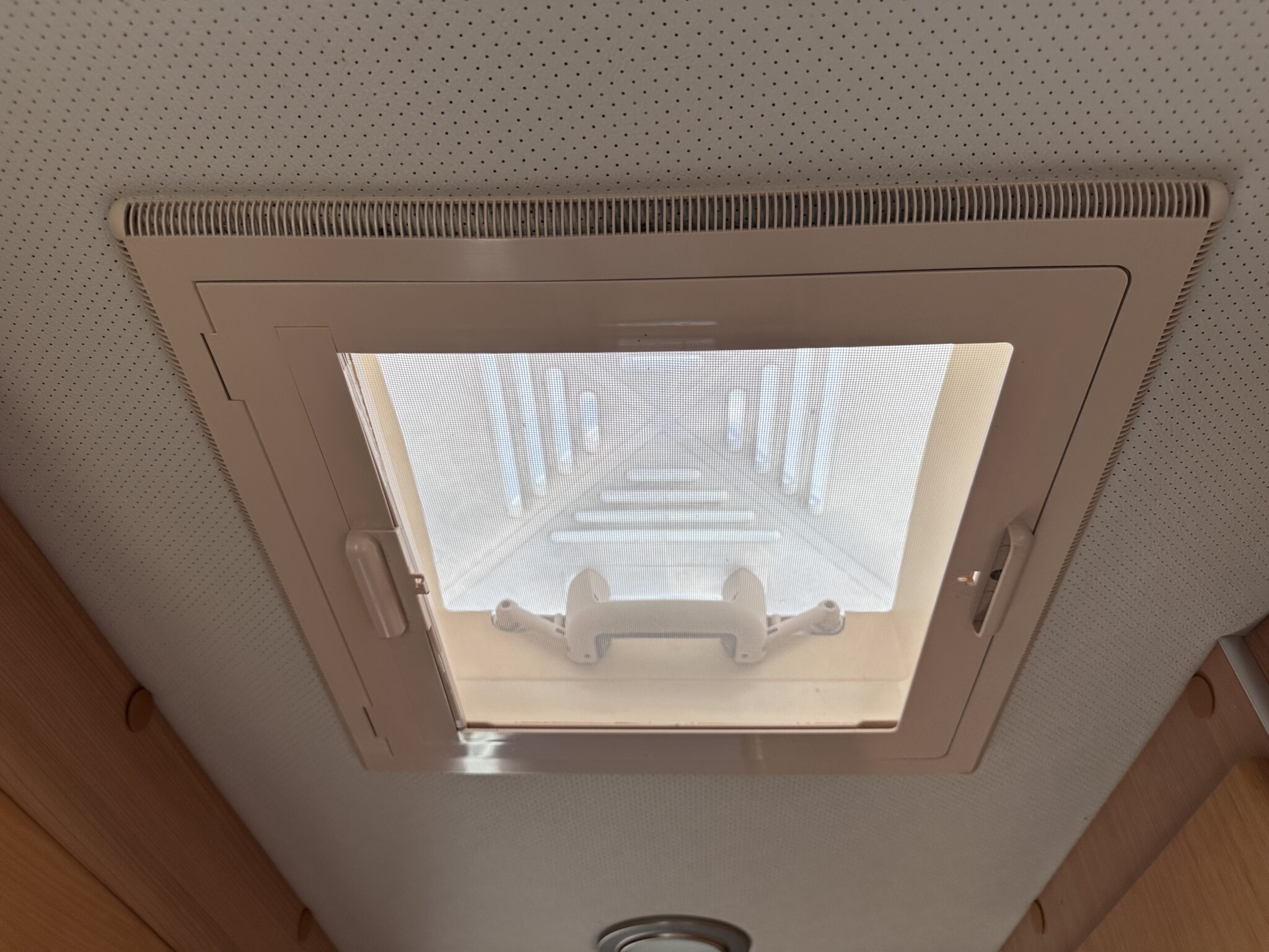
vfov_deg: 56.8
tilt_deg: +49.5
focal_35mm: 24
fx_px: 880
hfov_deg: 71.6
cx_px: 634
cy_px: 476
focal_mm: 6.86
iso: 80
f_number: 1.78
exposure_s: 1/1517
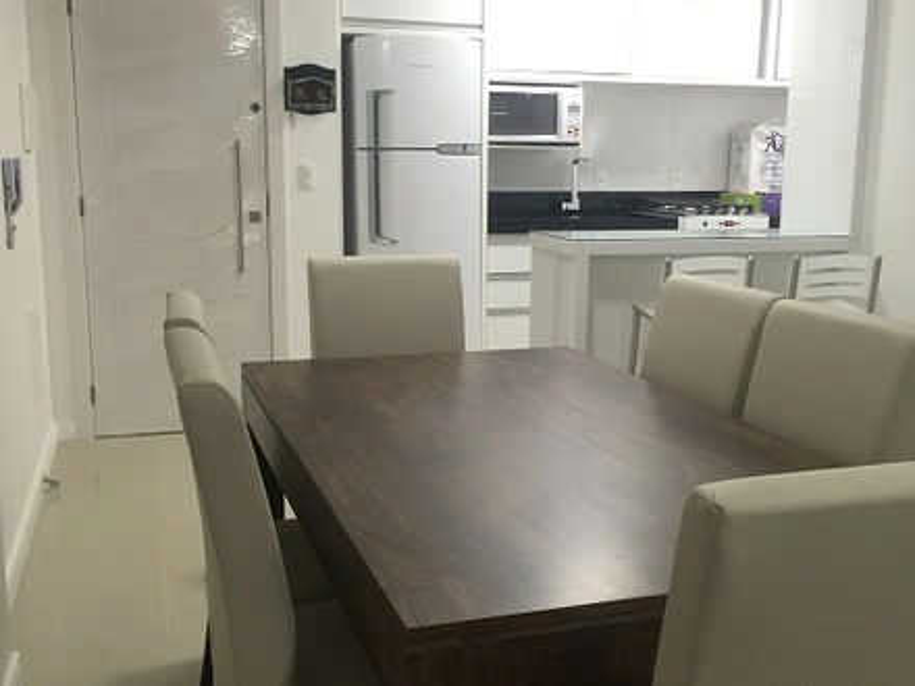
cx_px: 458
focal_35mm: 29
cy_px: 343
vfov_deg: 48.2
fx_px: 767
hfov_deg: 61.7
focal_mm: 4.15
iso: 80
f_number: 2.2
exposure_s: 1/30
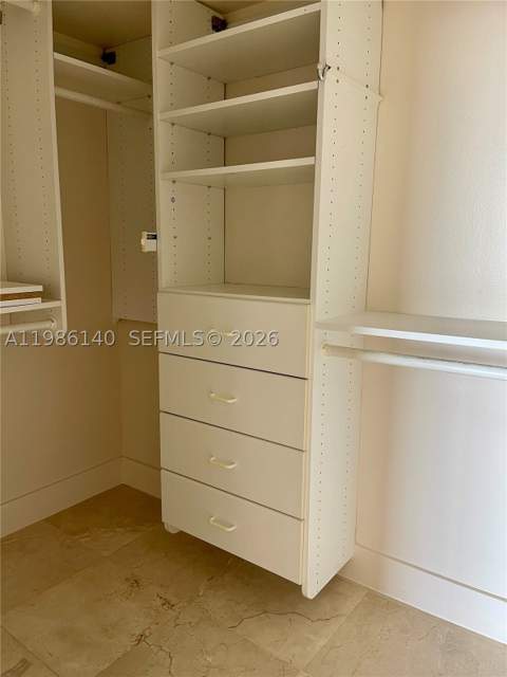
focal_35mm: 25
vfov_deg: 69.4
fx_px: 488
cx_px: 254
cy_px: 338
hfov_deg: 54.9
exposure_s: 1/86
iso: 125
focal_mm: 5.1
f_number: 1.6
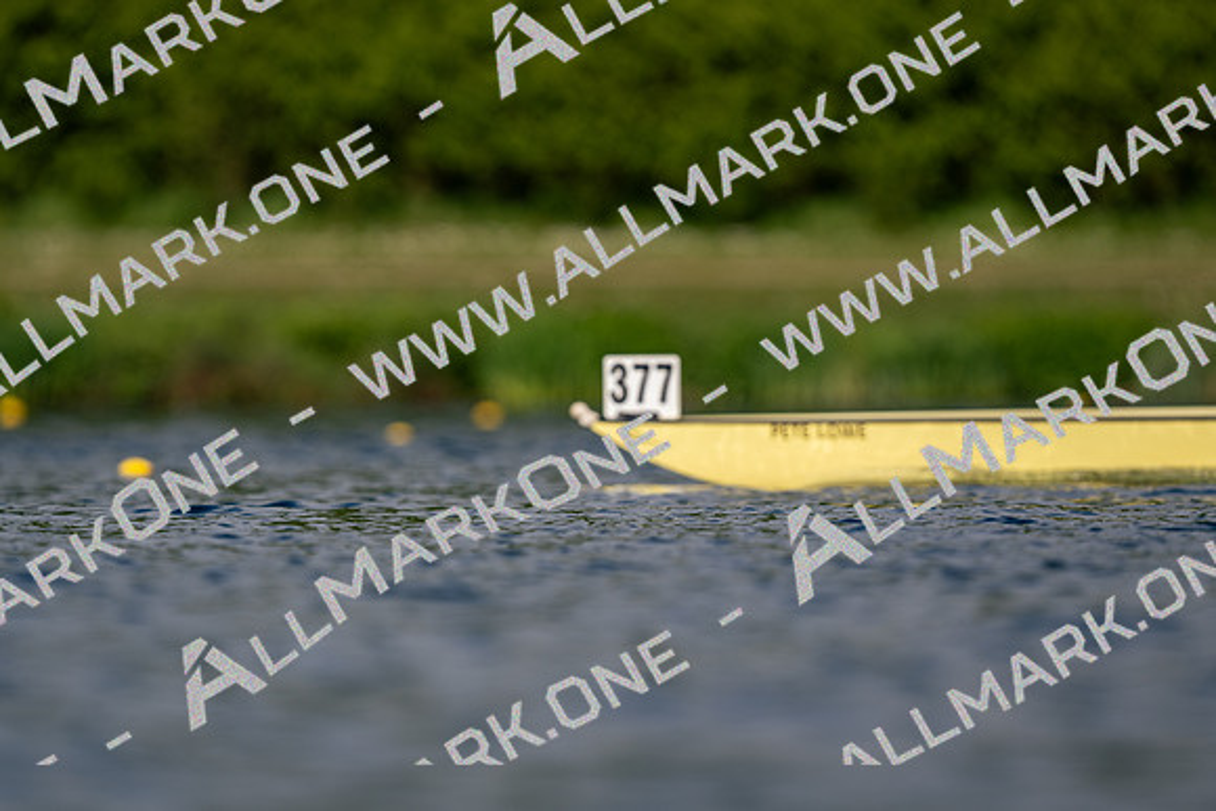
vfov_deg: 3.4
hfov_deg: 5.2
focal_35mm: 400
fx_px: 13514
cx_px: 608
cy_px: 406
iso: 100
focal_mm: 400
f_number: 4
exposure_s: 1/1600
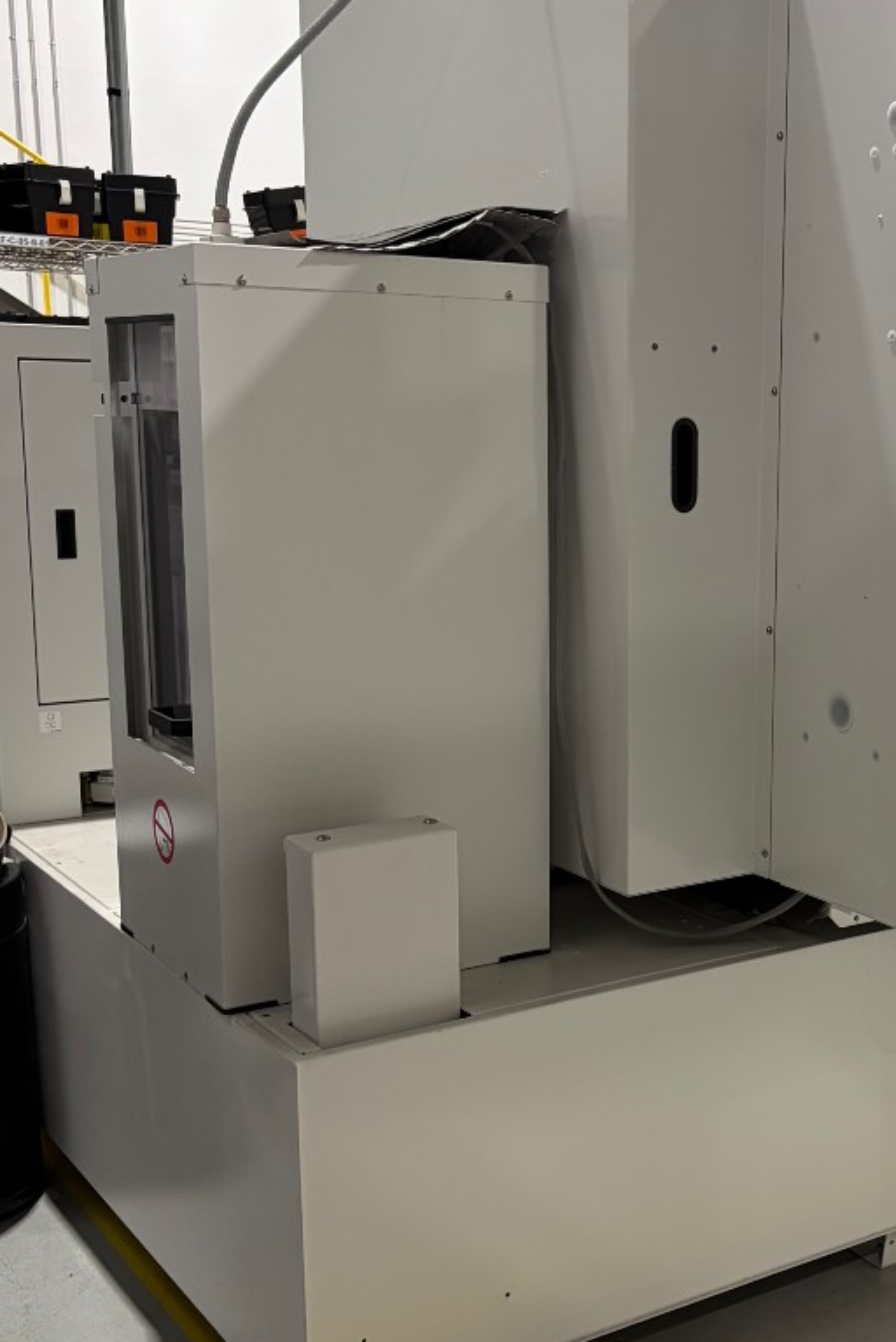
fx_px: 1753
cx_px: 744
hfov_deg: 28.0
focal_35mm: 47
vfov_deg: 41.8
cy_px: 763
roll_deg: -1.2
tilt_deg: -11.5
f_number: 1.6
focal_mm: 5.96
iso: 100
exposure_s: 1/60
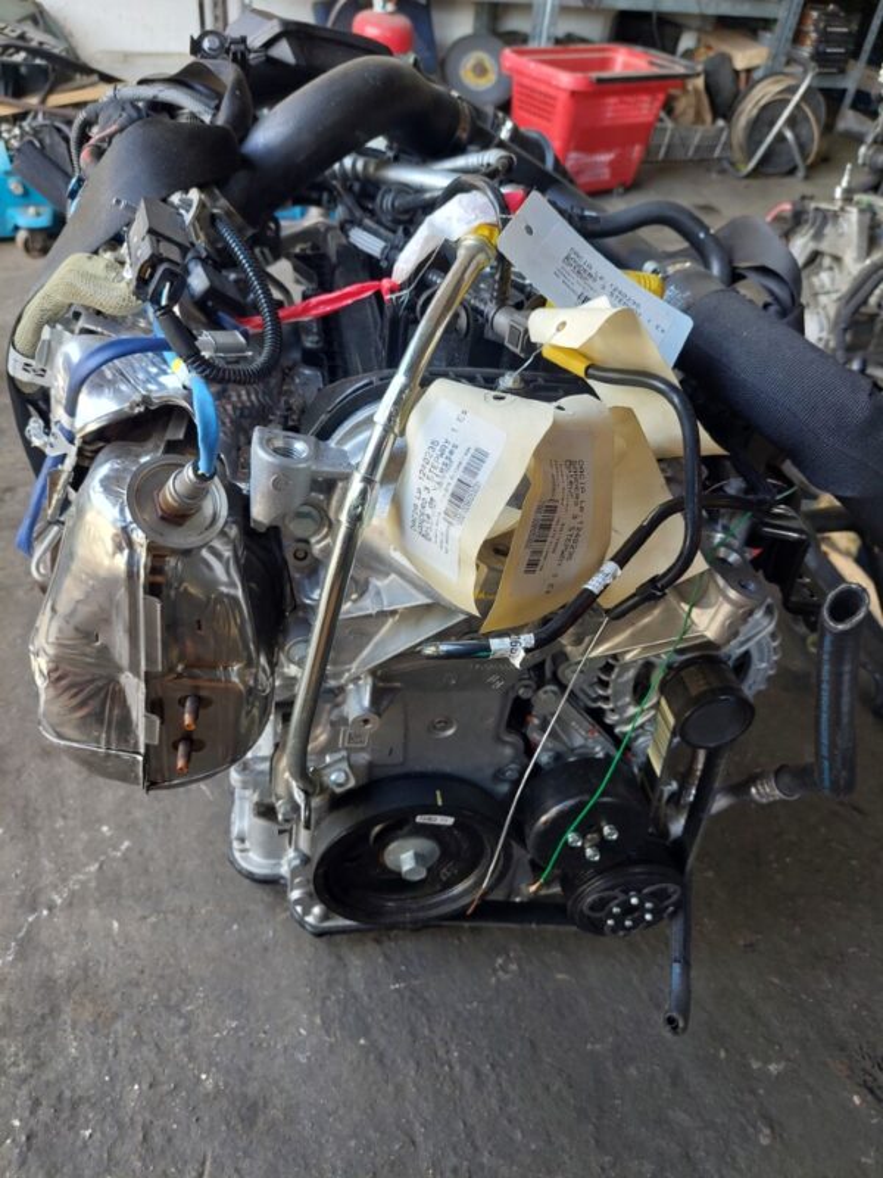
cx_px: 442
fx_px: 850
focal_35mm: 25
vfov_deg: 69.4
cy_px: 589
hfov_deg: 54.9
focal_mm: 5.23
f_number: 1.8
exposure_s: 1/50
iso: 64
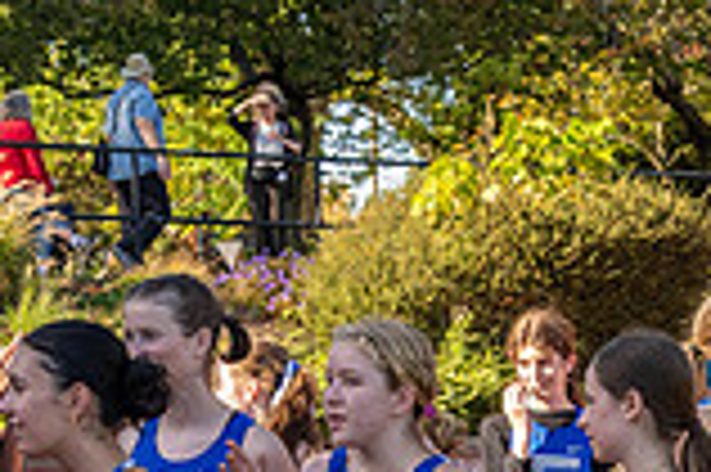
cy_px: 726
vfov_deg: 10.9
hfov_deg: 16.8
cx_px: 656
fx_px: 2368
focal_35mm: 120
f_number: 5.6
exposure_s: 1/800
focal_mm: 24
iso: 560
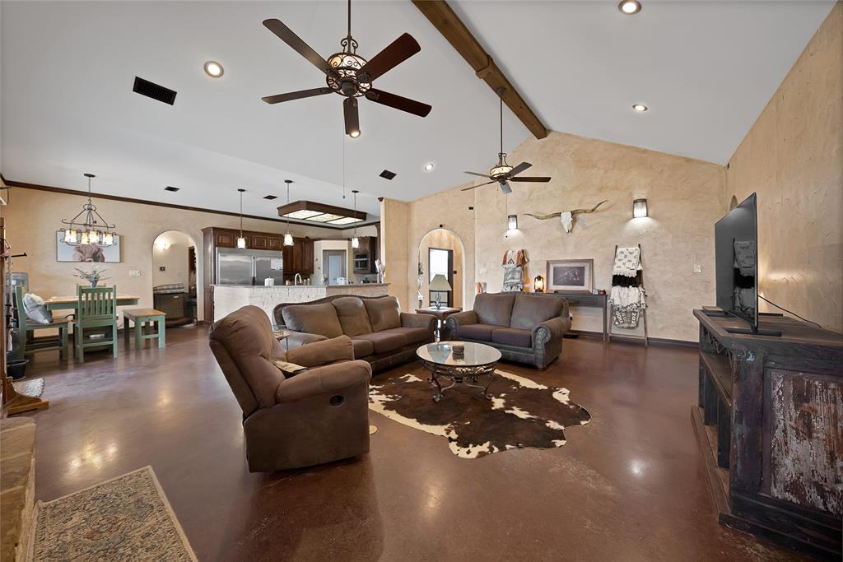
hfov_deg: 112.6
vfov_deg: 90.0
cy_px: 281
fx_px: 281
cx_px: 422
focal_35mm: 12
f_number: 2.8
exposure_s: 1/25
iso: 800
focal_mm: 12
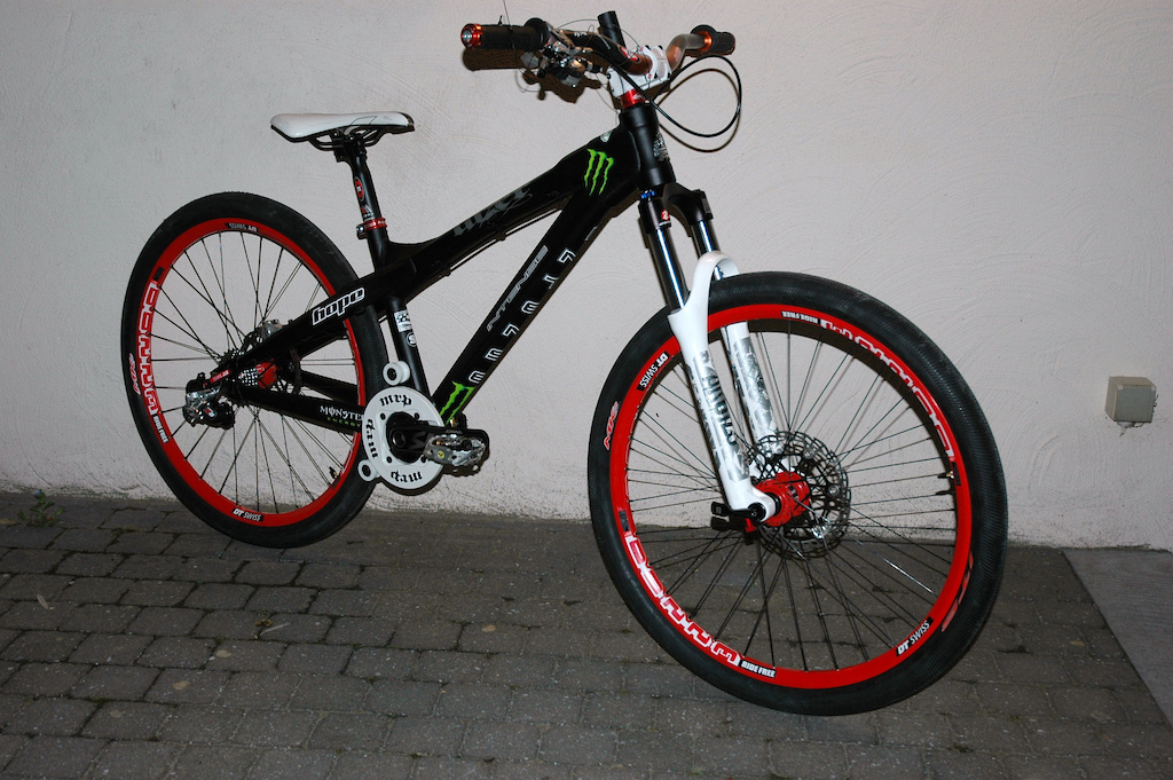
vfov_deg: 28.9
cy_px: 390
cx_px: 586
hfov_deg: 42.4
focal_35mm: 46
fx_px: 1514
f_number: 4
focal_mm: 31
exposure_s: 1/60
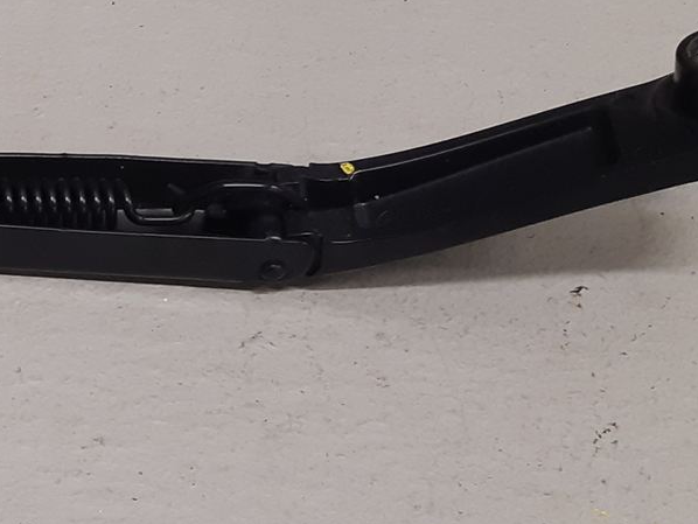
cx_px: -287
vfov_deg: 16.5
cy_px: 145
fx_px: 1795
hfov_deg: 19.7
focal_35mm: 89
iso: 125
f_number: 1.7
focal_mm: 3.93
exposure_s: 1/50
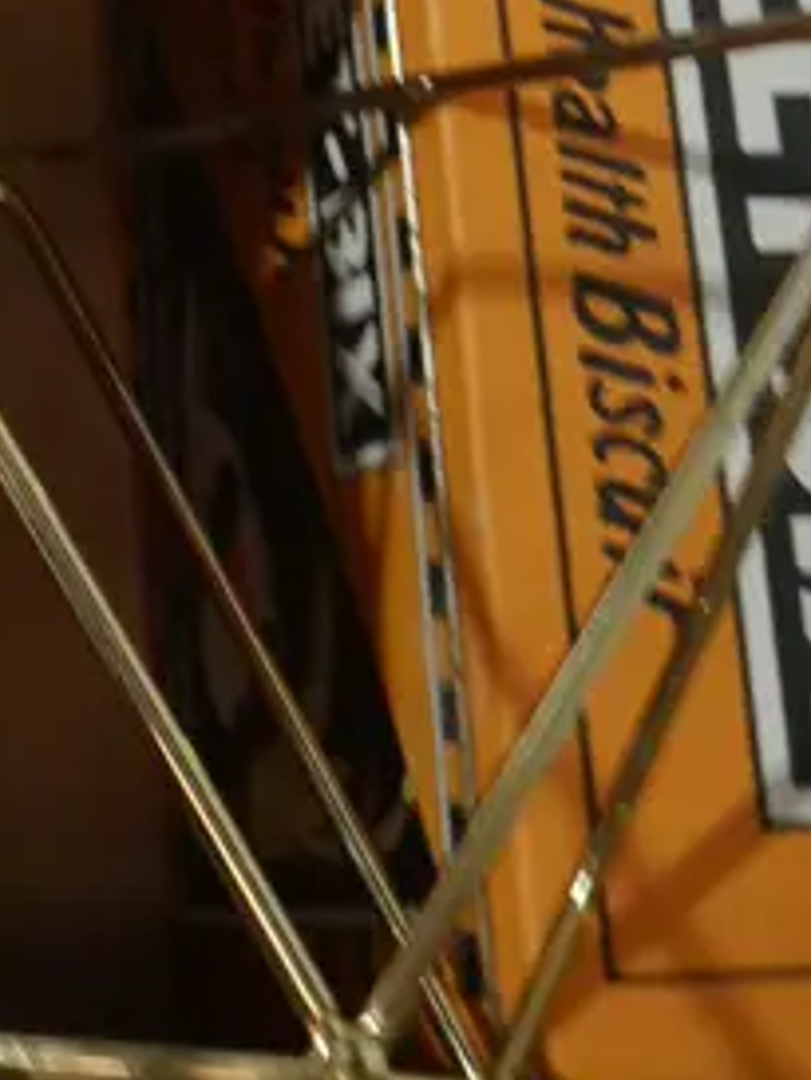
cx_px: -229
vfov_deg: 17.0
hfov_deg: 13.6
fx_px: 3277
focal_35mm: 105
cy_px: -510
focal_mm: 14
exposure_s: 1/25
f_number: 9
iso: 3200
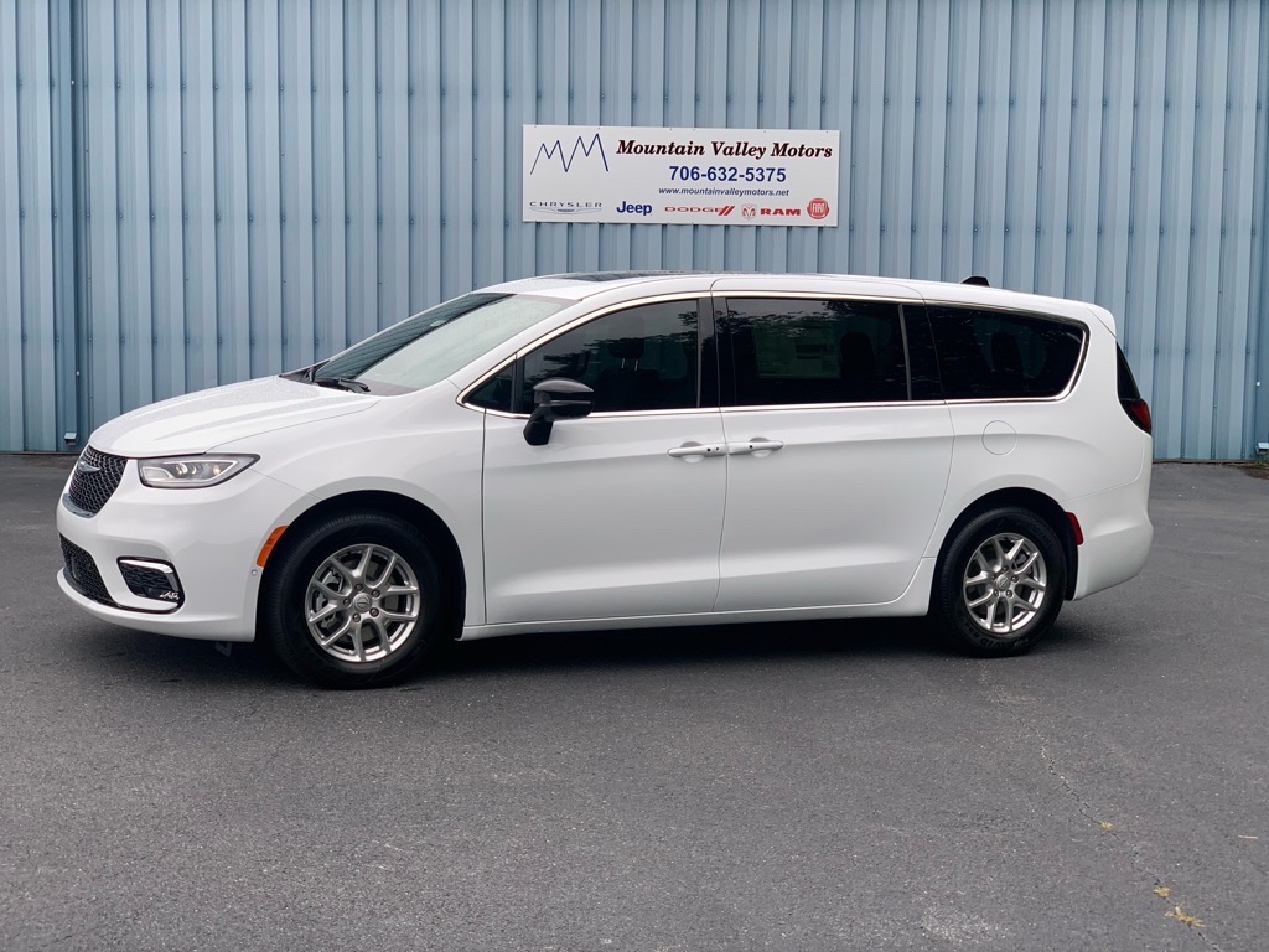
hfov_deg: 36.8
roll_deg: -1.4
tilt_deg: -4.1
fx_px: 1906
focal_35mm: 52
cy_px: 476
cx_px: 634
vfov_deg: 28.0
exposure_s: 1/126
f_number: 2.4
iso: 16
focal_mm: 6
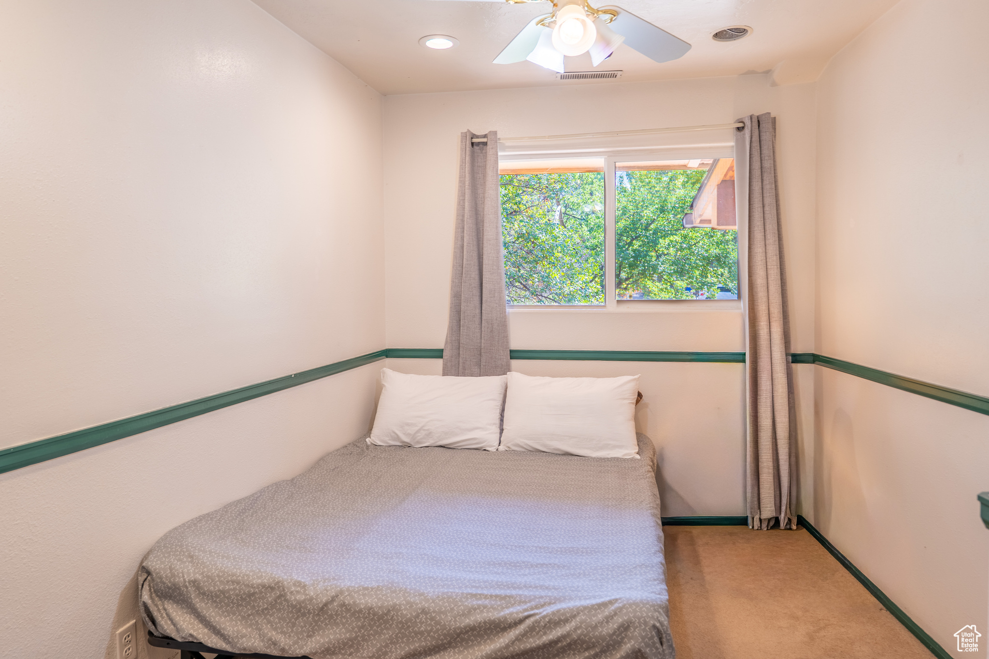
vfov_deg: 57.2
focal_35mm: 22
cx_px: 494
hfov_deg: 78.6
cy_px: 330
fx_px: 604
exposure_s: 1/320
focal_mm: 22
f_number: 4
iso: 200
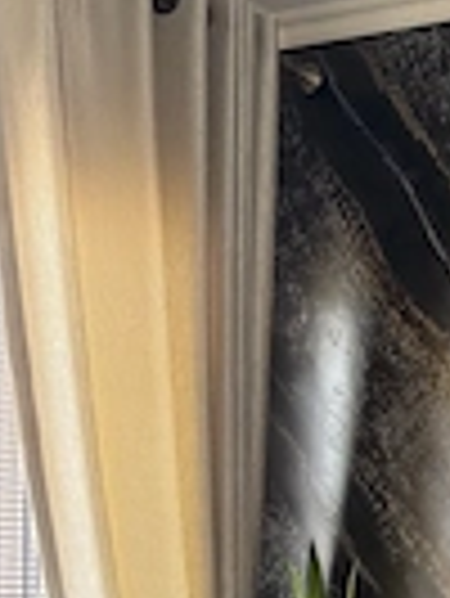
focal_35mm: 72
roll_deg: -1.9
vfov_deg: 24.9
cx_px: 616
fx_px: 1246
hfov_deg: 18.7
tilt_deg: -3.5
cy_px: 679
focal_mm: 6.76
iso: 250
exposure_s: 1/60
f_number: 1.78
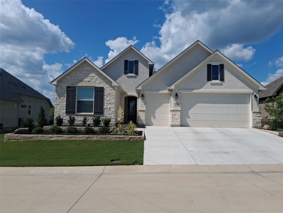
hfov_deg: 67.3
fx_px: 213
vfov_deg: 53.1
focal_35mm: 26
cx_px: 142
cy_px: 106
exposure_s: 1/931
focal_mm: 3.98
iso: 25
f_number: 1.8
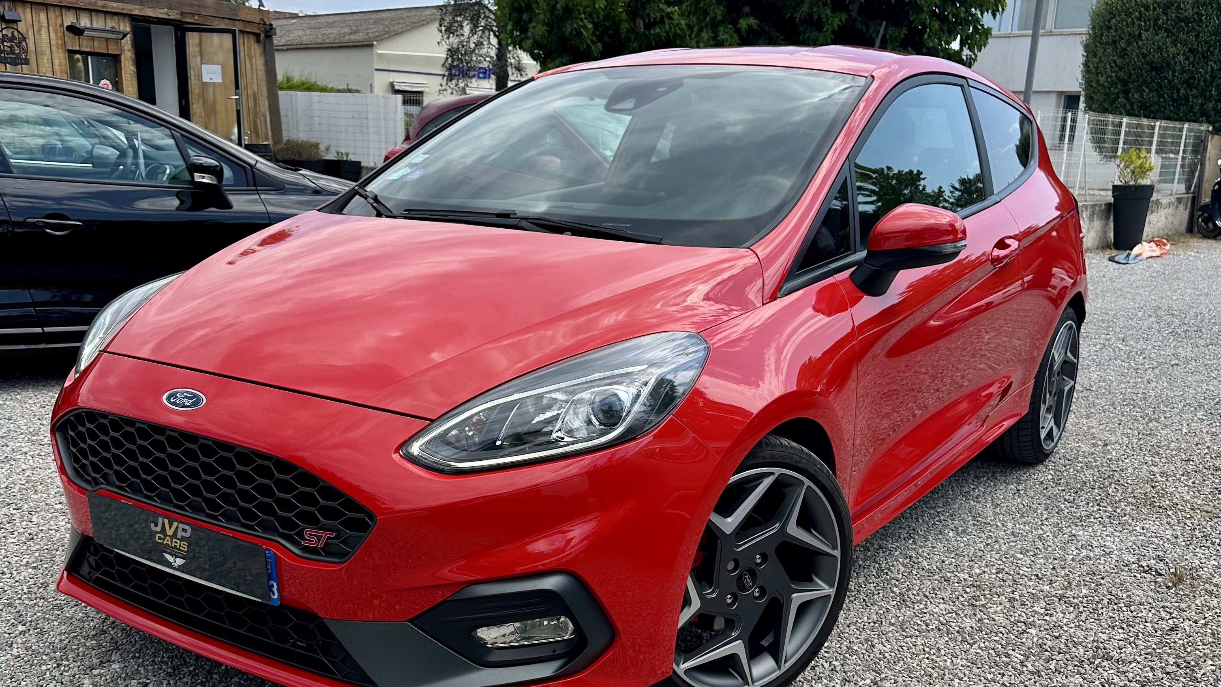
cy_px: 480
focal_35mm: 35
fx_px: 1133
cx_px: 608
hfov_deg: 56.6
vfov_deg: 33.3
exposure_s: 1/3472
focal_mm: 6.86
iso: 80
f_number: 1.78
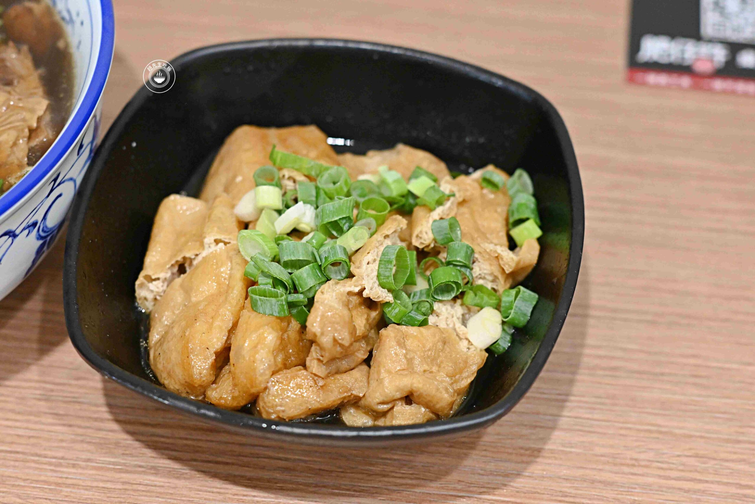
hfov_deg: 27.0
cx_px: 378
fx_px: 1573
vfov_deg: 18.2
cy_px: 252
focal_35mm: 75
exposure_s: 1/200
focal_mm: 50
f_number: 3.2
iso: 2000
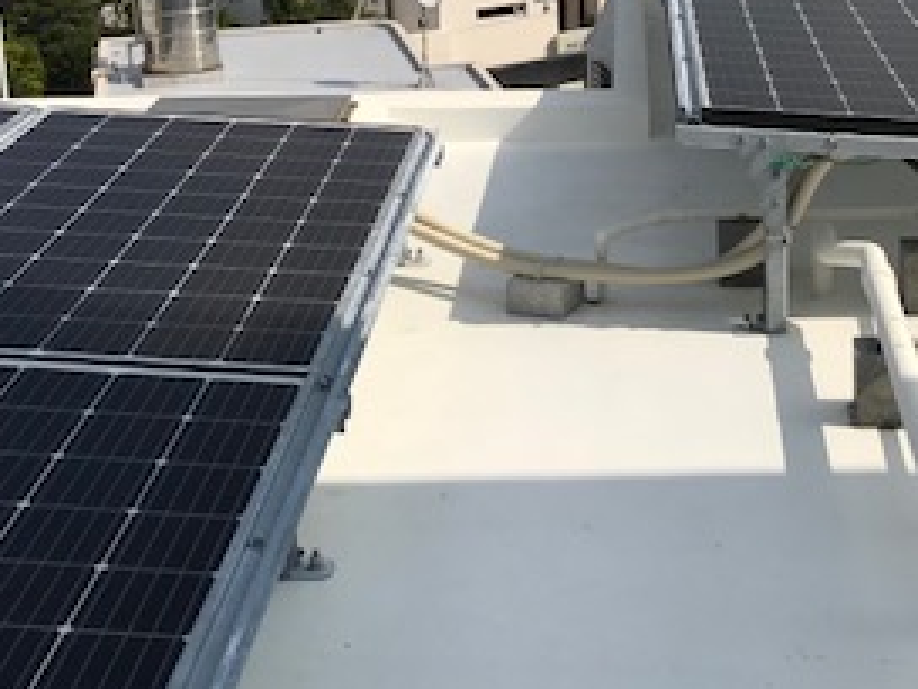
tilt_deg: -12.4
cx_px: 540
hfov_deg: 29.3
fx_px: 1750
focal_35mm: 66
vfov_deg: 21.7
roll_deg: +1.5
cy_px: 61
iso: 20
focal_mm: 3.99
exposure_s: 1/5319
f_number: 1.8
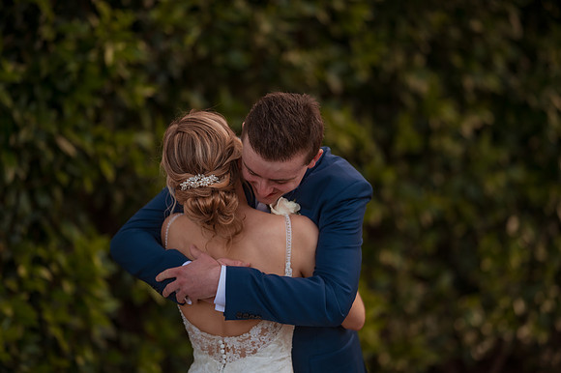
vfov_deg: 10.1
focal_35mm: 135
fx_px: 2102
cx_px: 280
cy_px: 186
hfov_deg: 15.2
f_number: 1.8
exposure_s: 1/1000
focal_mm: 135
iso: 320
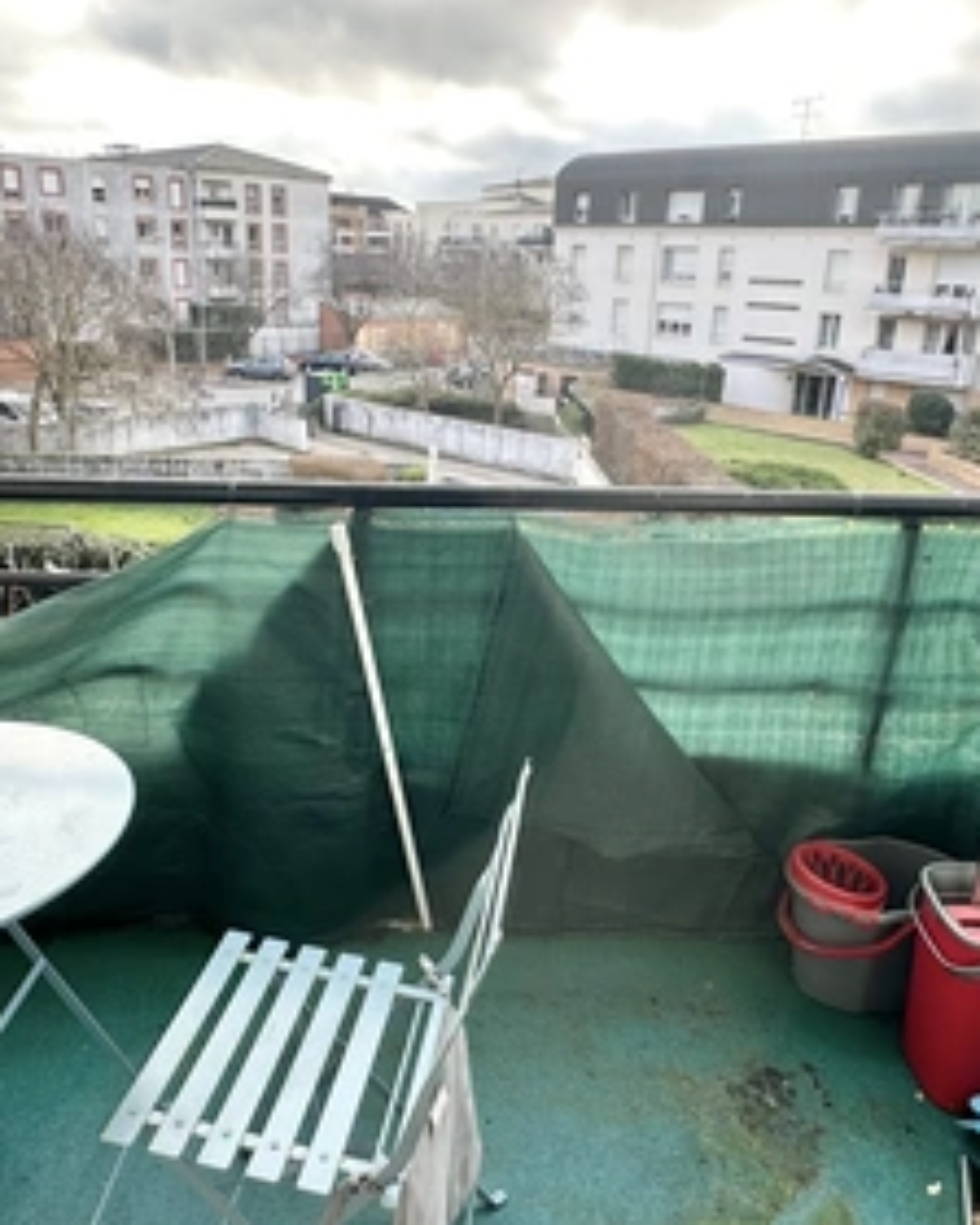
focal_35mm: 26
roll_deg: -2.0
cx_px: 462
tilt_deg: -17.2
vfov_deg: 65.9
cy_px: 556
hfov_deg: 54.9
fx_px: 943
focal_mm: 2.22
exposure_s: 1/262
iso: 40
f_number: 2.2
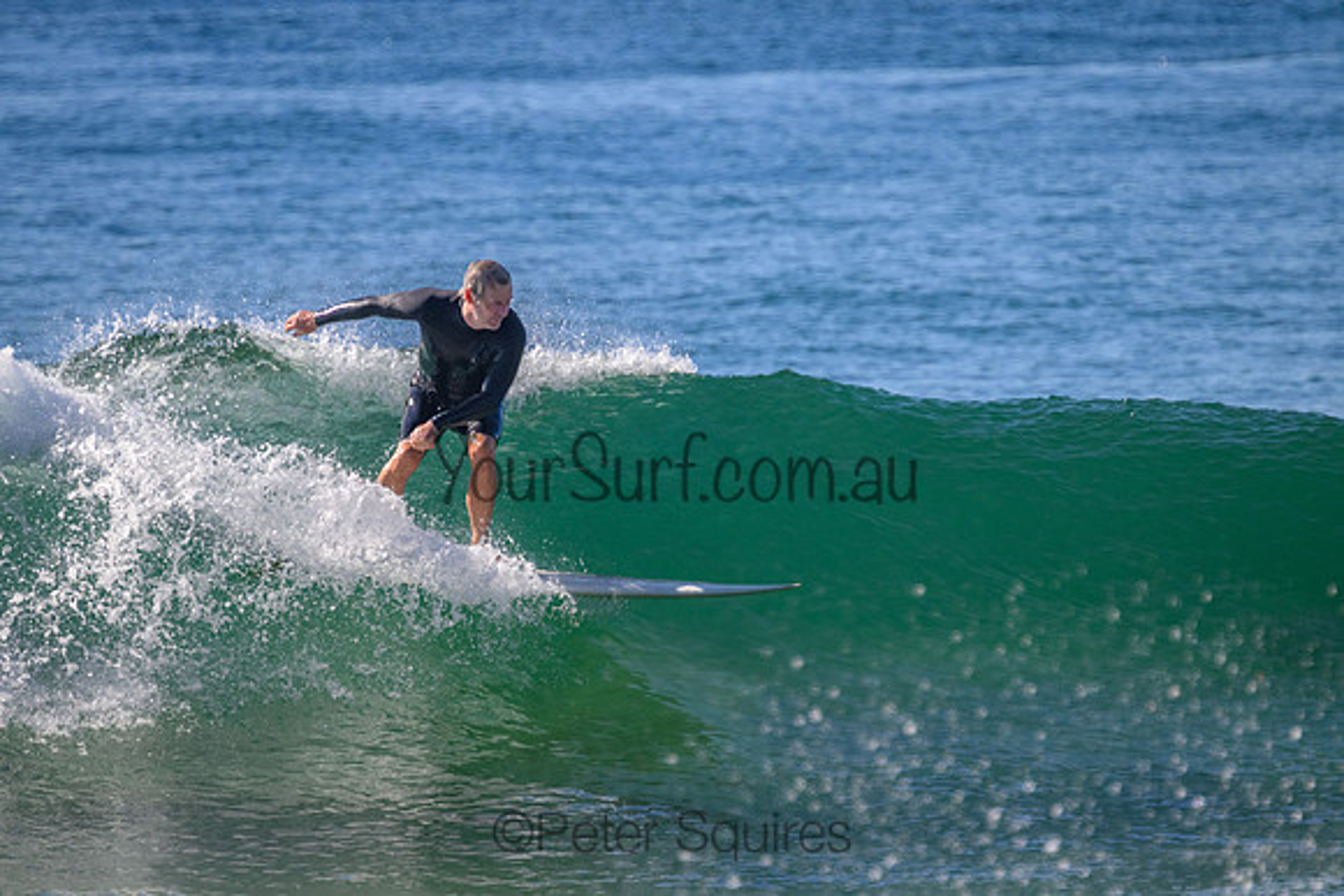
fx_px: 29872
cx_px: 672
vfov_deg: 1.7
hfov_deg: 2.6
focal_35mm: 800
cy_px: 448
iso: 1800
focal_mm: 800
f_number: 11
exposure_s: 1/2000
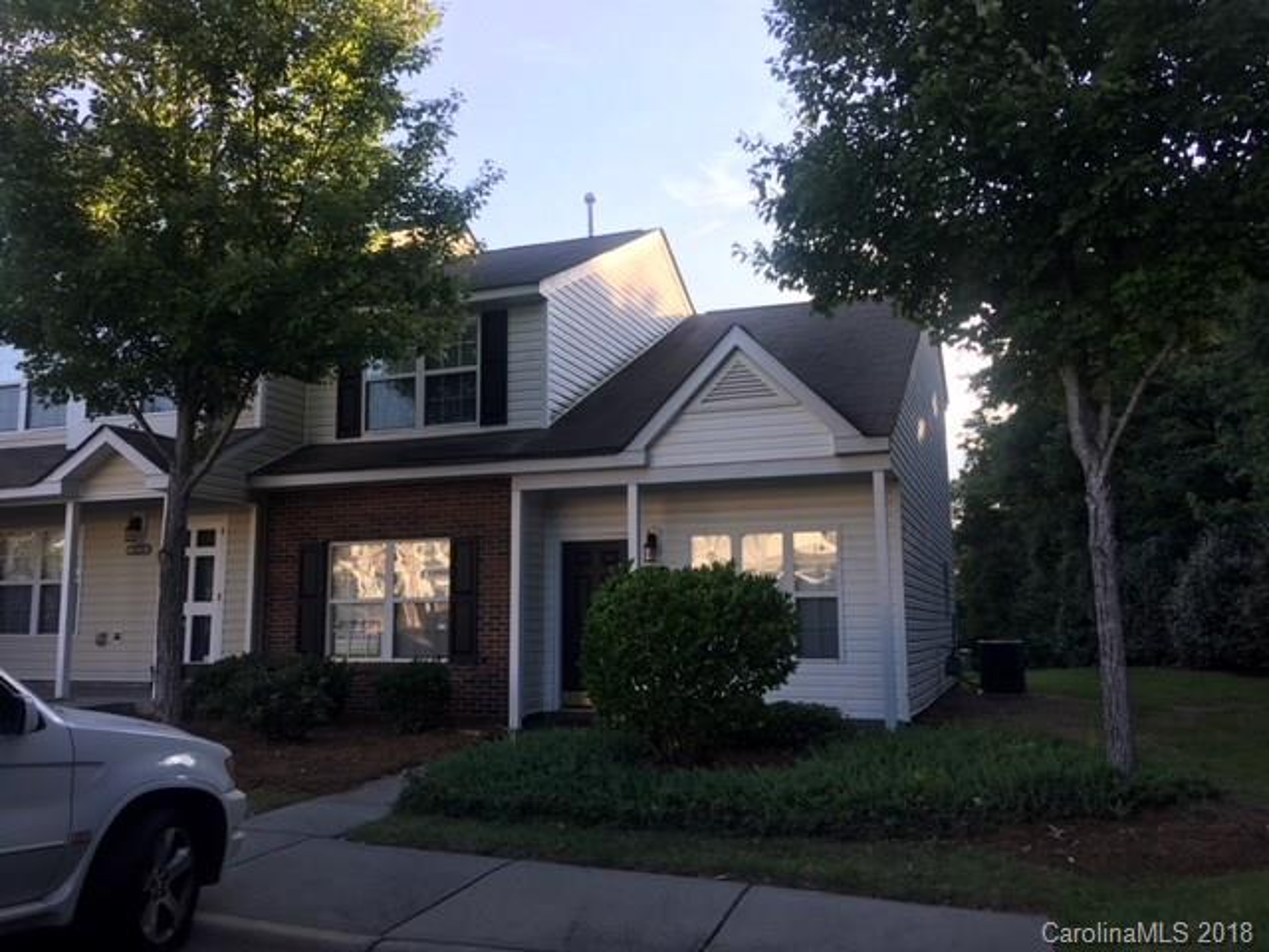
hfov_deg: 61.7
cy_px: 476
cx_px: 634
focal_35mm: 29
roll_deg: +0.1
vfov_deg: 48.2
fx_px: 1063
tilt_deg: +8.7
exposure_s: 1/269
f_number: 2.2
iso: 25
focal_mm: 4.15
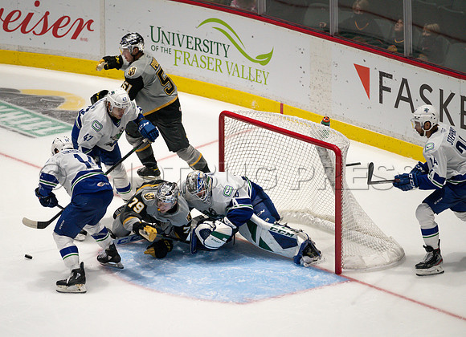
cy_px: 179
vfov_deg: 4.5
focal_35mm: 320
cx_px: 193
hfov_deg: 6.3
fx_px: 4252
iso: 2500
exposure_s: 1/800
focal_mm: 280
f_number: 4
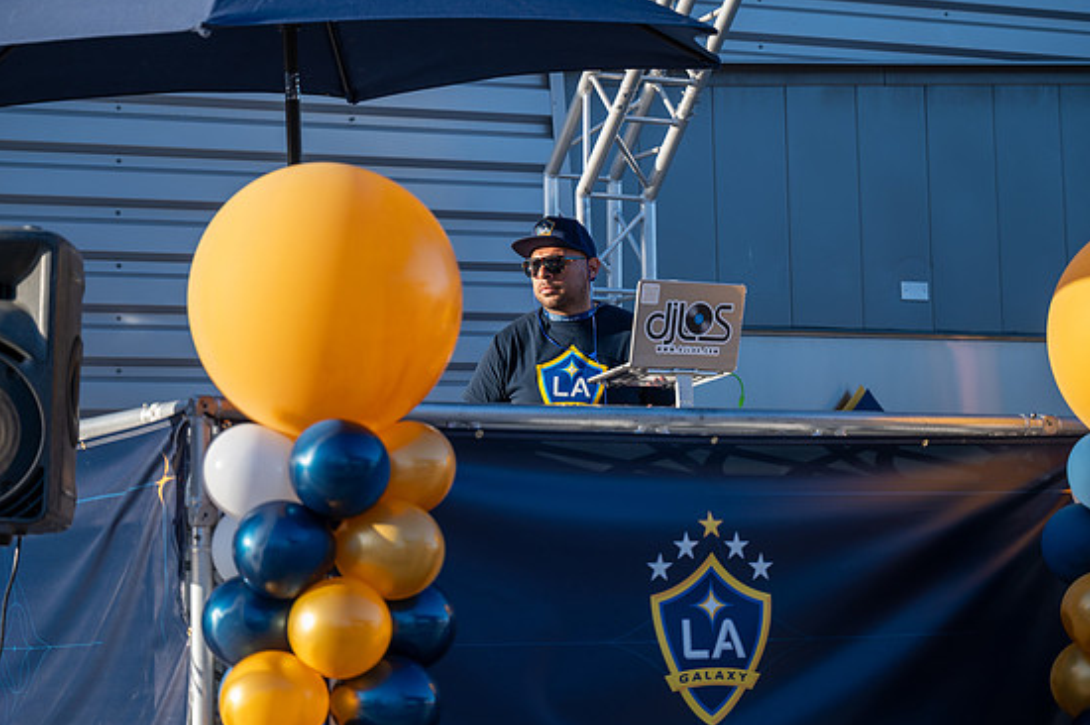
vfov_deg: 14.1
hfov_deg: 21.0
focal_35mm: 97
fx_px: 2935
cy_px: 368
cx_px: 555
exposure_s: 1/800
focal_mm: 92
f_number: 2.8
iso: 140
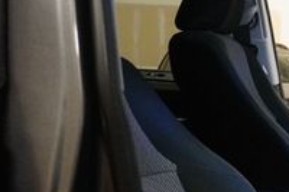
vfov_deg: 13.5
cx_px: 458
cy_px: 147
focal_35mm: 101
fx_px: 807
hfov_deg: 17.7
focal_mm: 21
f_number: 4
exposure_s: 1/160
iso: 6400
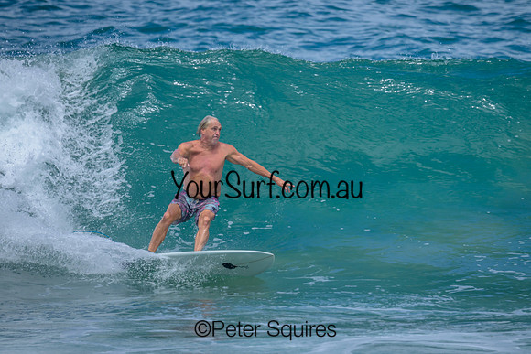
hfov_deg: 1.9
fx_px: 16160
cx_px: 321
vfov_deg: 1.3
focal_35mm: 1095
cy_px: 164
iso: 280
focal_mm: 800
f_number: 6.3
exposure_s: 1/2000
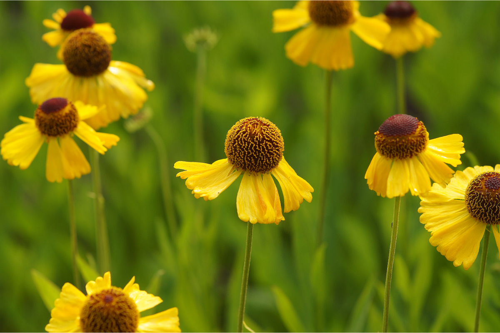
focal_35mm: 150
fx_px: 2083
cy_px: 166
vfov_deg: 9.1
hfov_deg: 13.7
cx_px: 250
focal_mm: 100
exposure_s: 1/160
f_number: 5.6
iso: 160
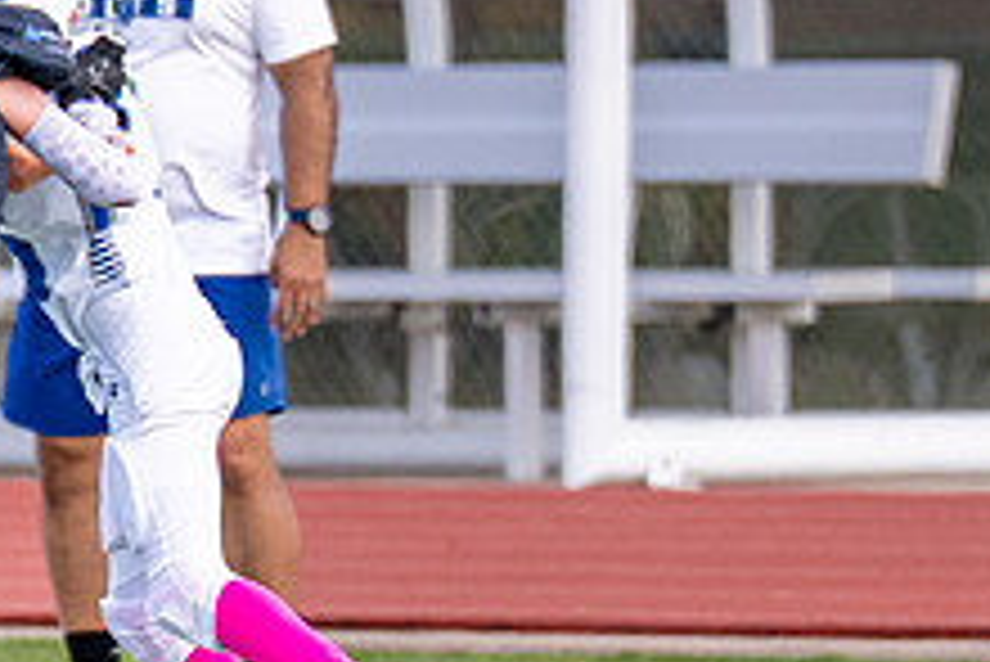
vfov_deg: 0.9
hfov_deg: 1.3
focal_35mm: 1556
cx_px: -452
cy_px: 429
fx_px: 42817
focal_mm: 200
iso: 320
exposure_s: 1/2500
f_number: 2.8
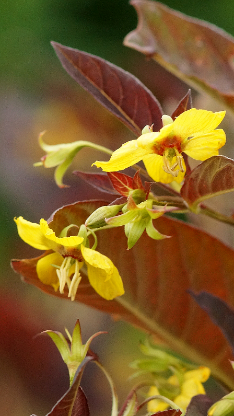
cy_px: 208
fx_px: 2613
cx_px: 306
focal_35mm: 237
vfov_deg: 9.1
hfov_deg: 5.1
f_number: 6.3
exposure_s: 1/160
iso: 1250
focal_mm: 100
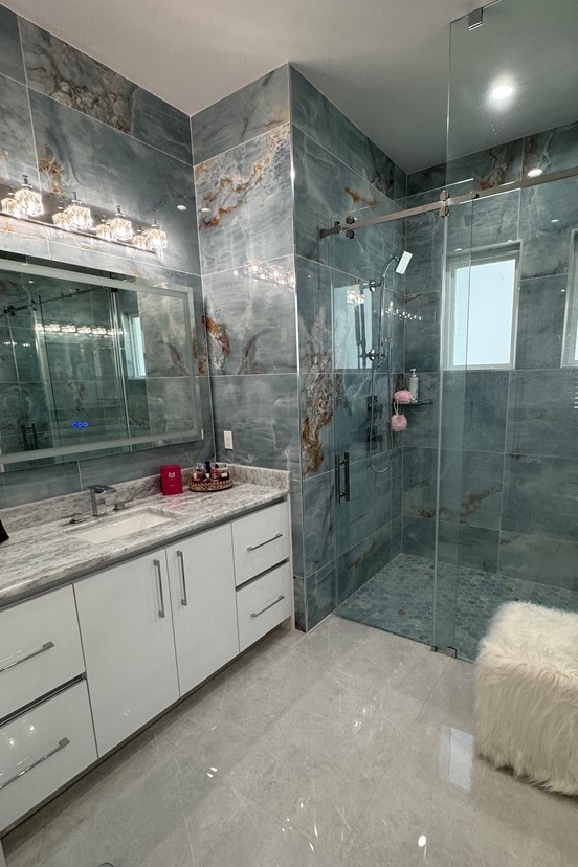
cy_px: 464
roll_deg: +2.0
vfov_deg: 89.9
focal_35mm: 18
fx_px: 433
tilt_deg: -11.7
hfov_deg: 67.2
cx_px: 323
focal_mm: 2.22
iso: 200
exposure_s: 1/120
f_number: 2.2
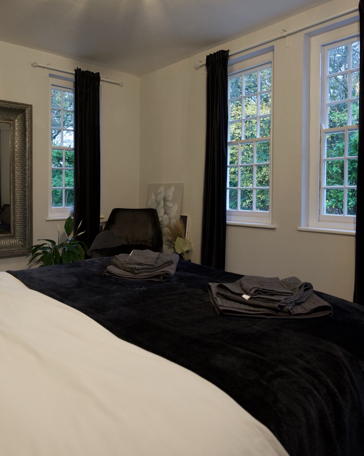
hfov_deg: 53.6
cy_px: 197
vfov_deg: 65.7
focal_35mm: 26
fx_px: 350
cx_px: 114
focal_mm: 16
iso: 2000
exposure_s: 1/100
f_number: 3.5
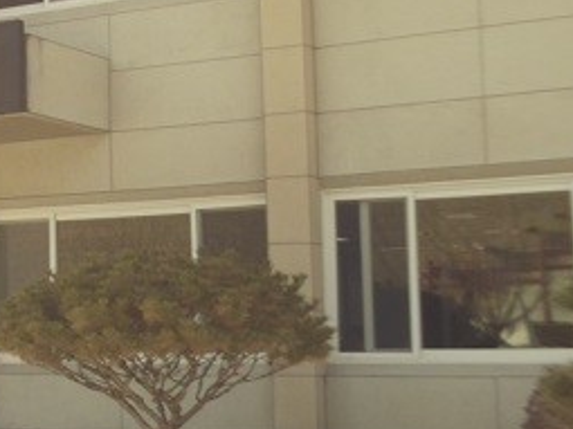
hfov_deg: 17.8
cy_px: 184
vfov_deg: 15.7
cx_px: -382
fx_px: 1555
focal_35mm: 94
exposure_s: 1/500
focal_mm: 4.3
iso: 100
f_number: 3.3
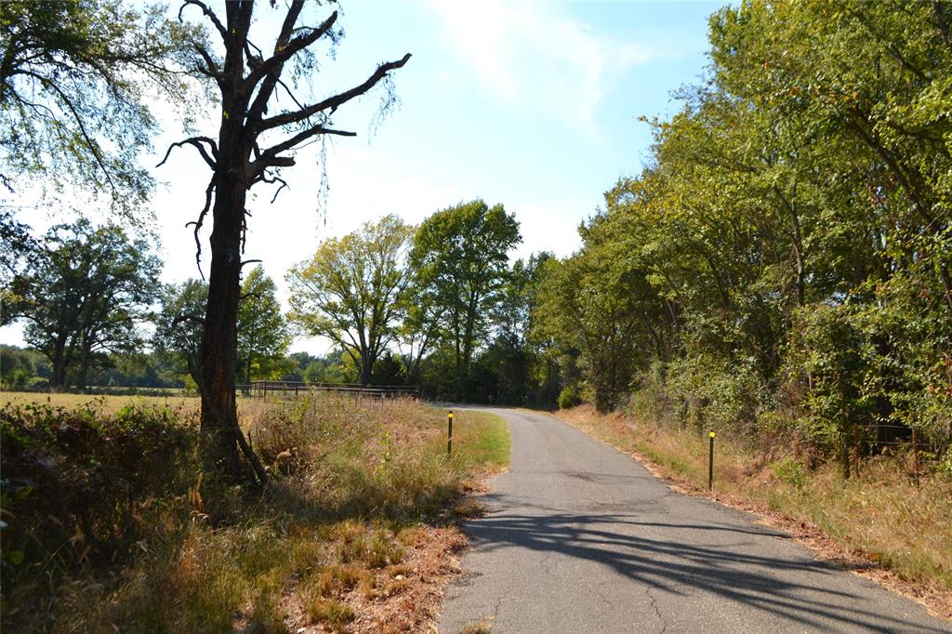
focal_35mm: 30
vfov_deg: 43.6
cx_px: 476
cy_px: 317
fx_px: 793
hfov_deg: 61.9
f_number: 9
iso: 100
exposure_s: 1/200
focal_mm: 20
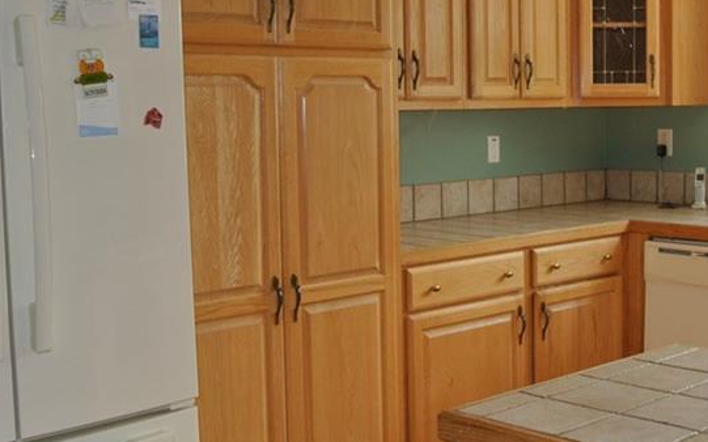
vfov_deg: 23.1
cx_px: 547
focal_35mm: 56
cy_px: 187
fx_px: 1080
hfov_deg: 35.3
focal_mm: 11
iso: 200
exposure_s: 1/60
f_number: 5
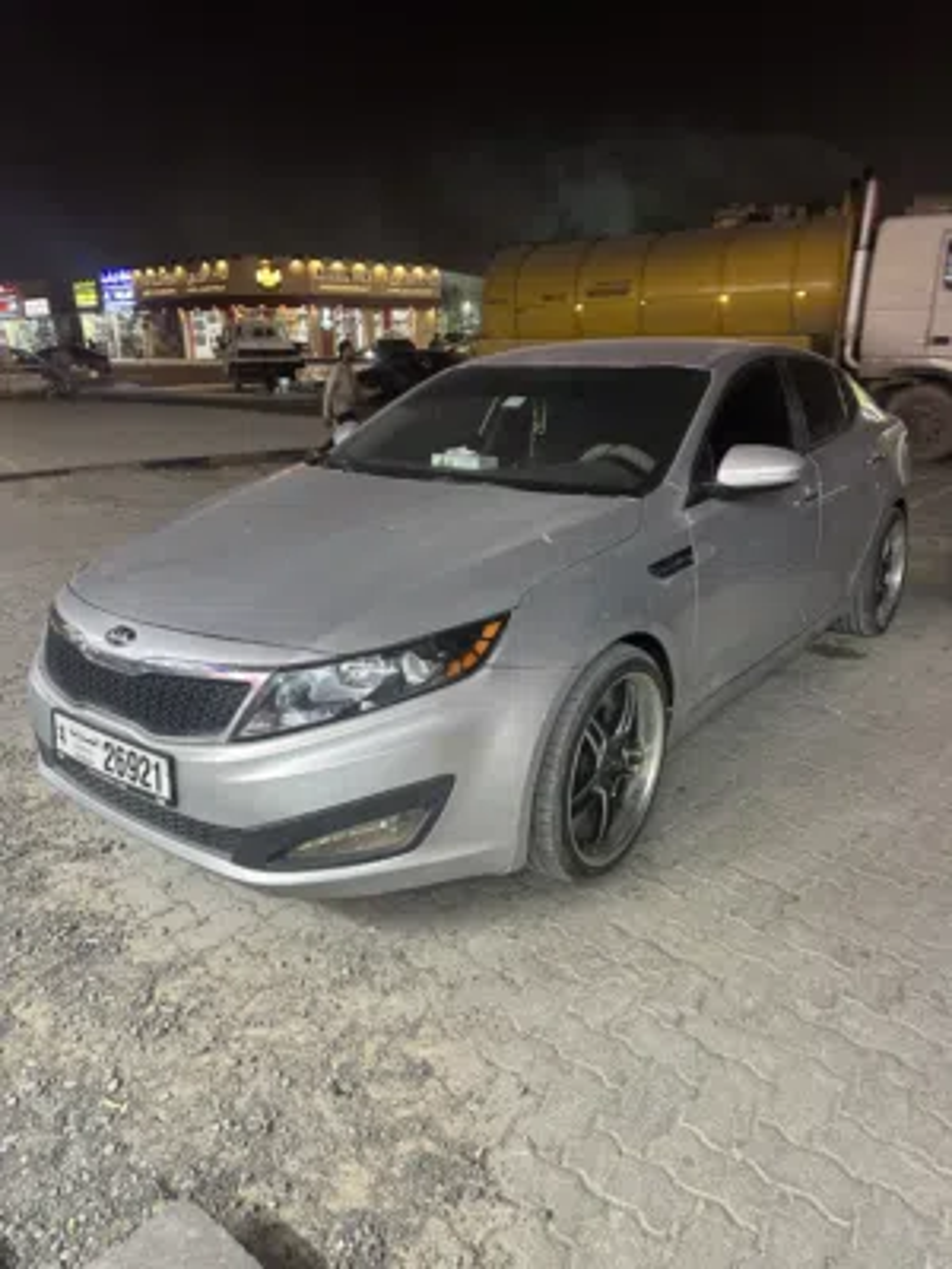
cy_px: 634
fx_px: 880
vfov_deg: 71.6
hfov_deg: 56.8
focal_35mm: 24
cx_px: 476
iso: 250
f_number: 1.78
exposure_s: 1/50
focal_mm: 6.86
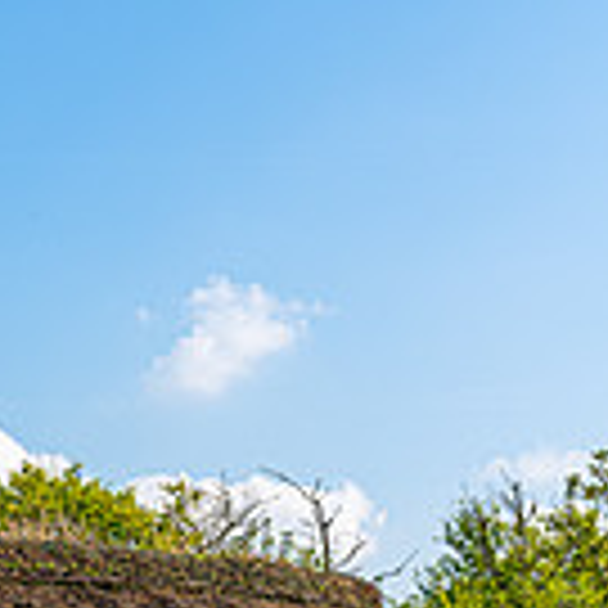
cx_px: -18
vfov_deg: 15.8
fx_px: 1967
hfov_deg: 17.1
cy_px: 973
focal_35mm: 99
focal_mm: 35
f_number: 5
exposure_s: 1/400
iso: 100
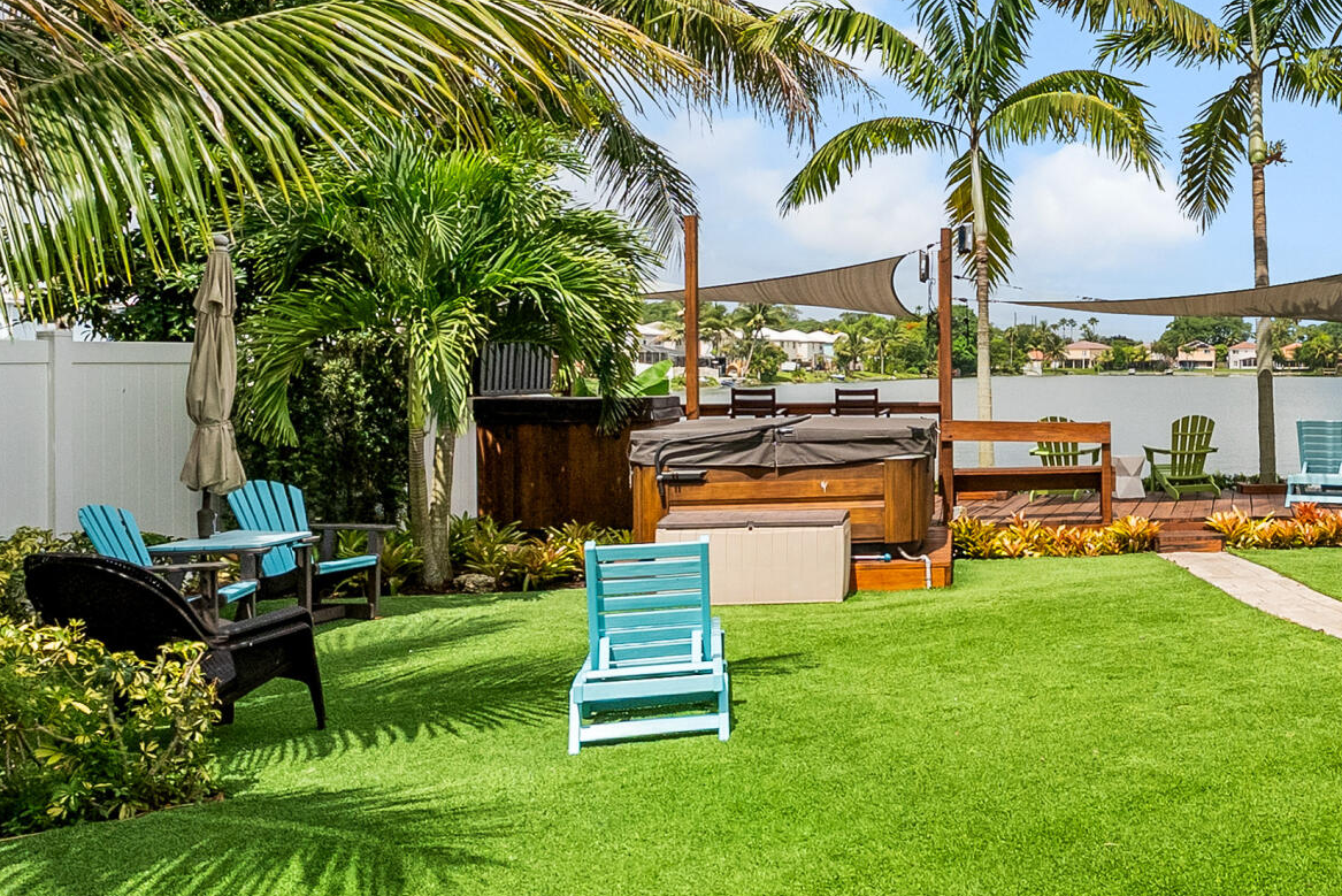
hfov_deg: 47.0
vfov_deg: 36.8
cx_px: 1244
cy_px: 362
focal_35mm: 36
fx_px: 1342
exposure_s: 1/4000
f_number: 6.3
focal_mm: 14
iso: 640
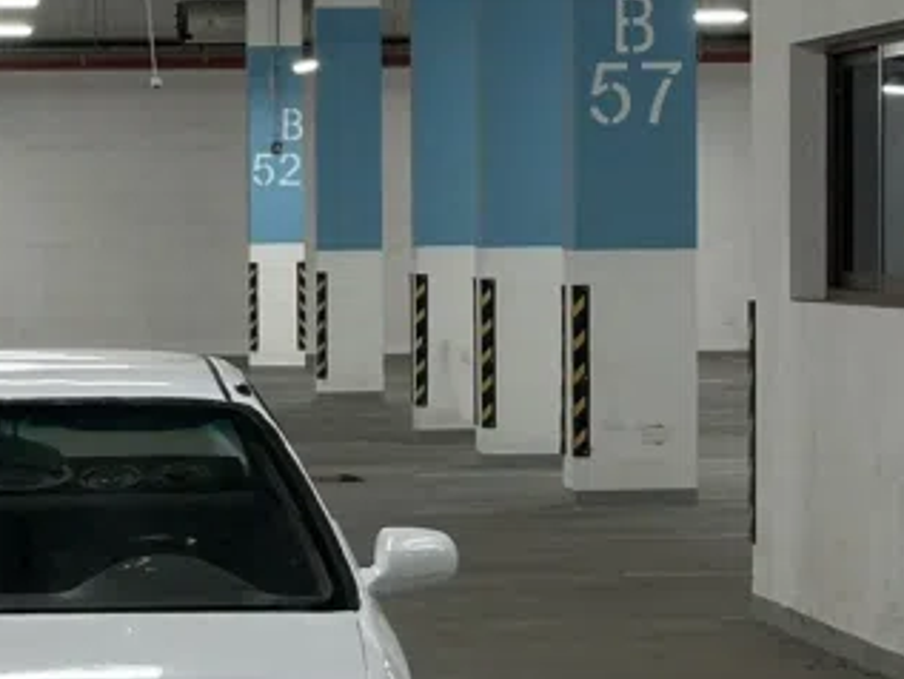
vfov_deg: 15.2
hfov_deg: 19.7
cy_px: 442
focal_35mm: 97
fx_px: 2534
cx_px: 37
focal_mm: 6.86
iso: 80
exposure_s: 1/50
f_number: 1.78
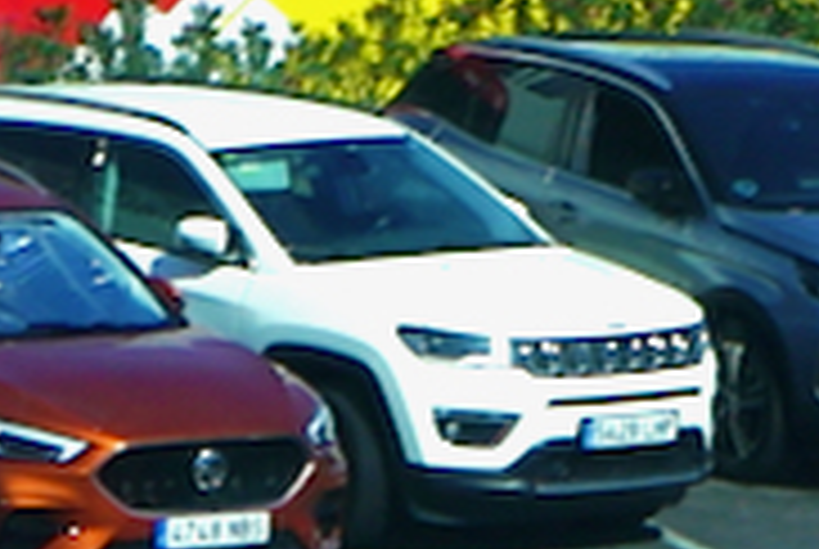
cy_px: -828
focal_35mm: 492
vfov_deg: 2.8
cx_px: 1323
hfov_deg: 4.2
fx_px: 11211
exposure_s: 1/100
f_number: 11
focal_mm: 70
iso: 100
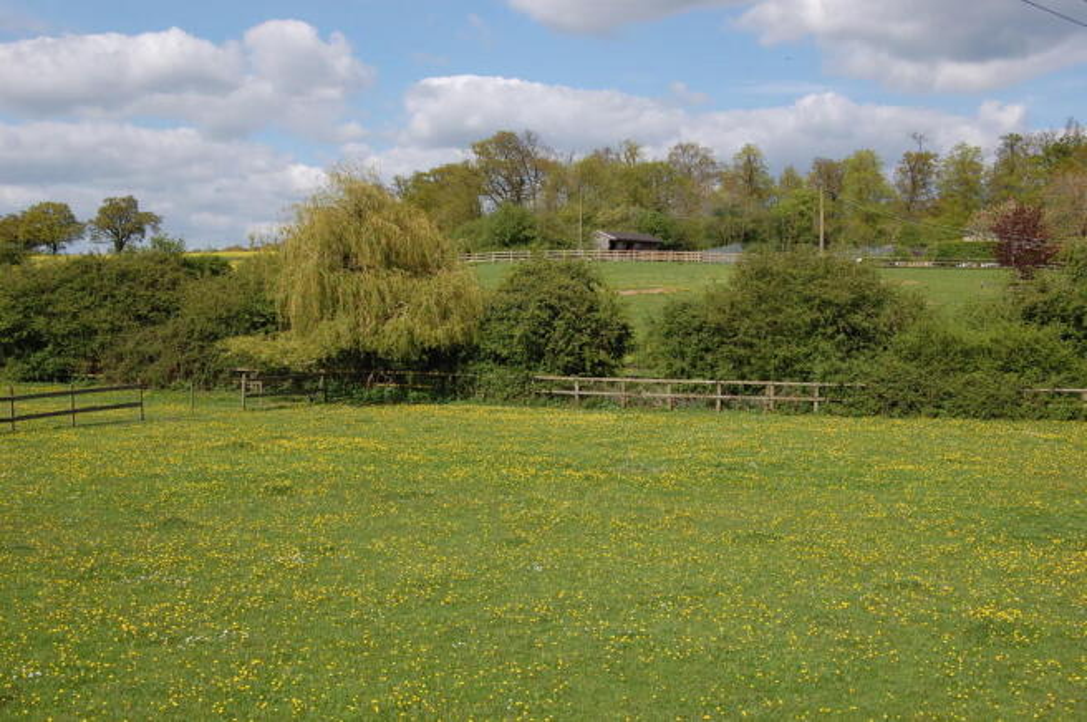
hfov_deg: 42.4
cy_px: 361
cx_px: 544
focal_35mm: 46
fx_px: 1403
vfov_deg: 28.9
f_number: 9
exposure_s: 1/320
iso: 200
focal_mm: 31
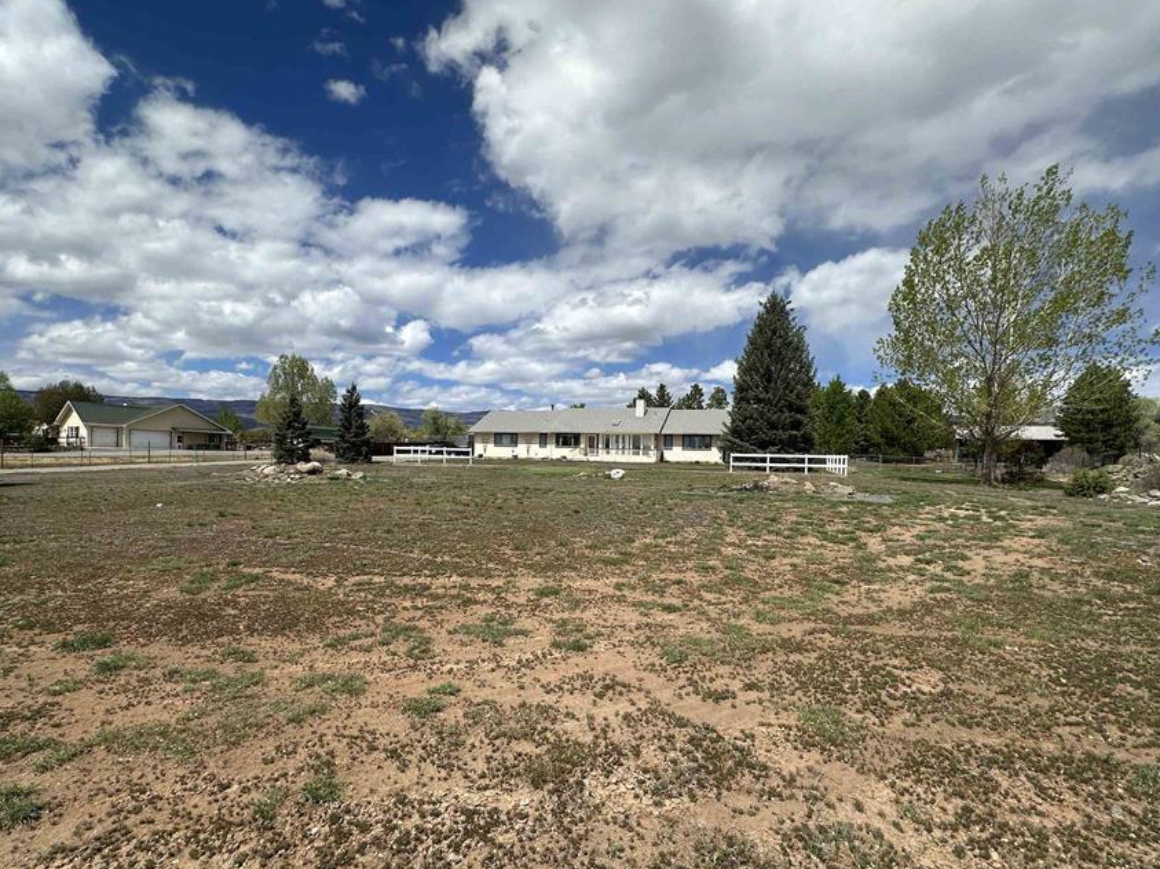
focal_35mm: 17
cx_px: 582
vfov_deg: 74.6
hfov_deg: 91.0
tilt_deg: -1.2
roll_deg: -2.5
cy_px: 469
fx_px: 570
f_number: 2.2
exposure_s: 1/3610
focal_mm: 2.22
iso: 50
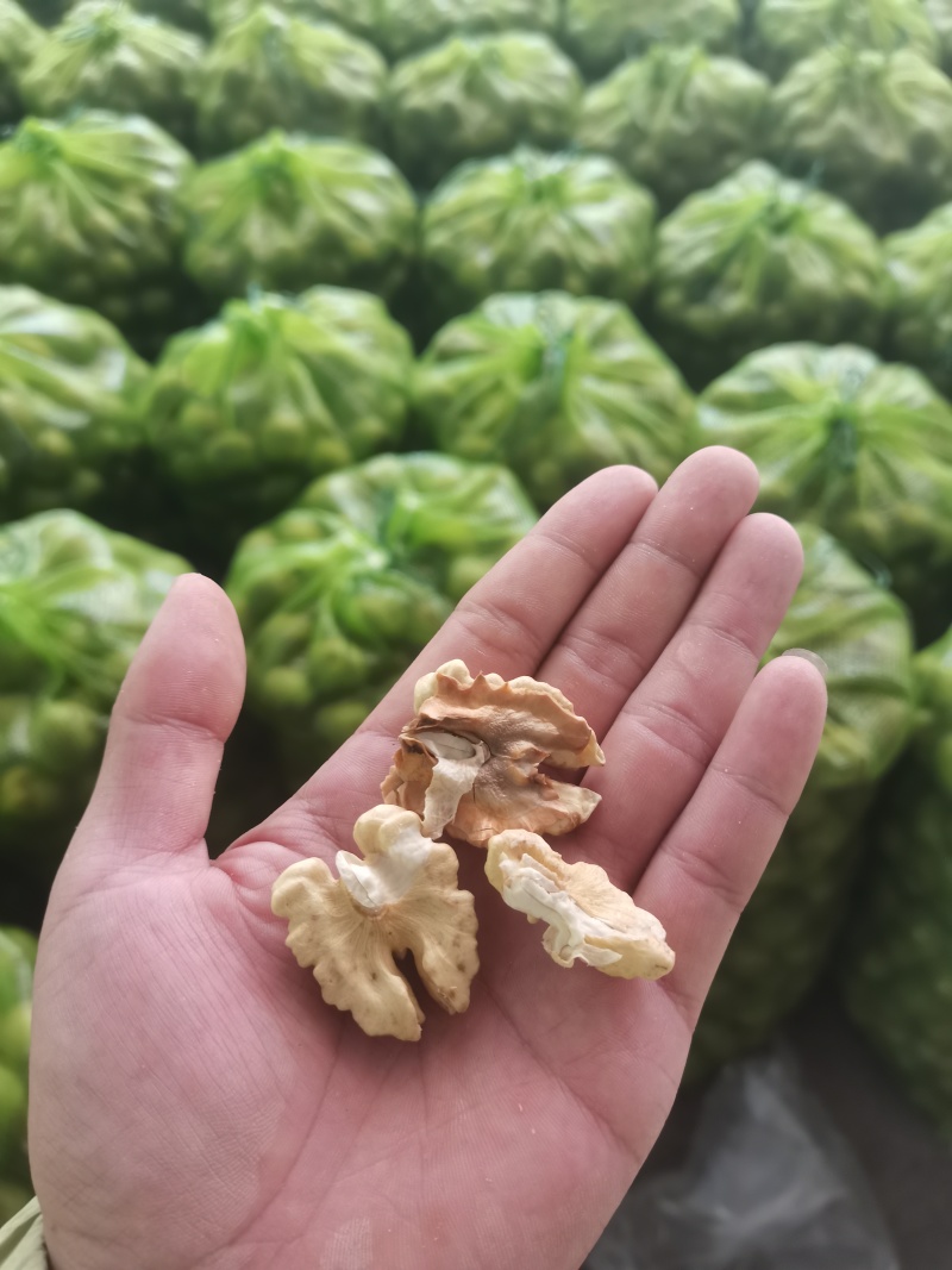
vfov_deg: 67.3
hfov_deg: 53.1
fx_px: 954
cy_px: 635
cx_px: 476
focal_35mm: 26
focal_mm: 5.58
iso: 160
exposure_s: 1/36
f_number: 1.8
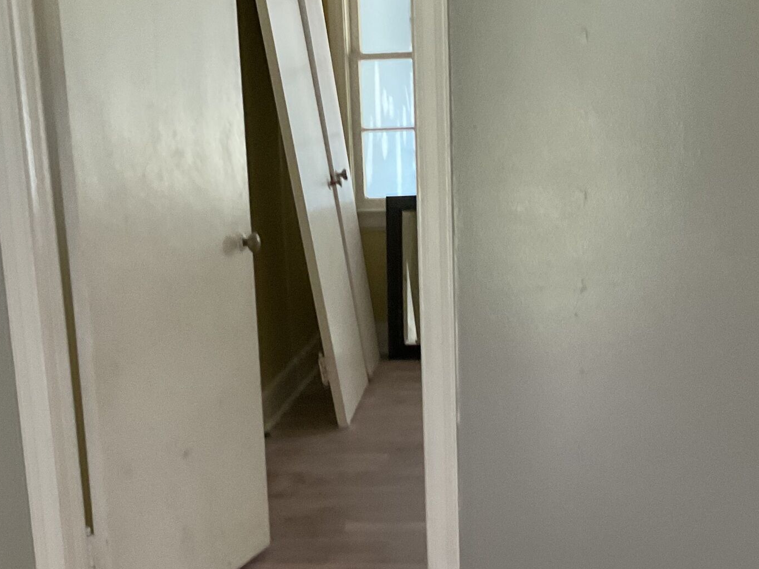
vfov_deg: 22.4
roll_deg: +0.8
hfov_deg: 29.8
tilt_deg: -16.4
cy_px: 421
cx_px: 400
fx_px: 1425
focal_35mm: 65
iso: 200
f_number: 1.8
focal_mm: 3
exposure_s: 1/40
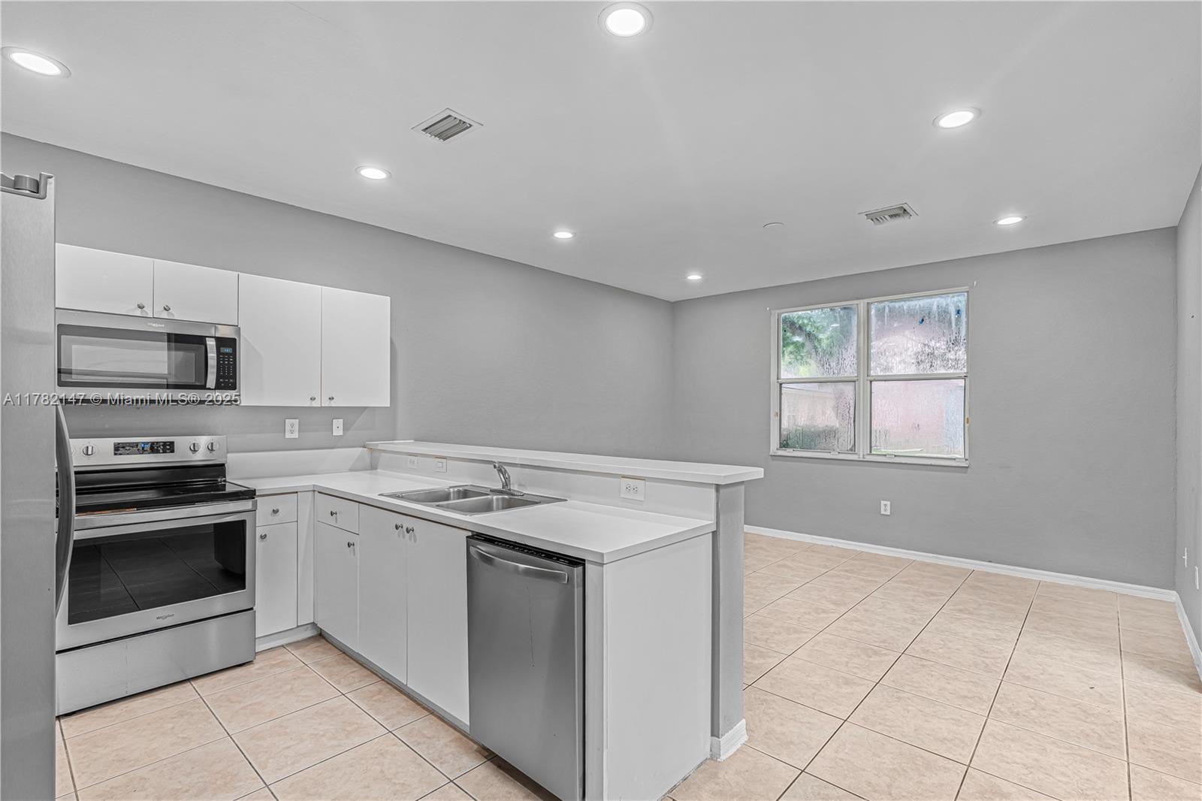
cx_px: 601
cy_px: 400
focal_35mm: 16
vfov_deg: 73.7
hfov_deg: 96.7
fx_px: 534
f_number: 8
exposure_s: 1/6
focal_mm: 16
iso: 400
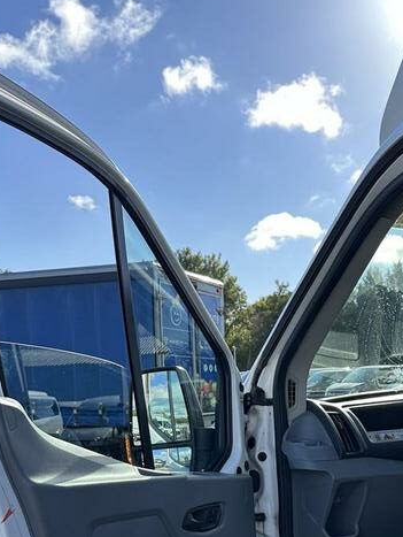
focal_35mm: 46
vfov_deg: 38.5
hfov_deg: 31.1
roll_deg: +1.8
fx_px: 713
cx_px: 295
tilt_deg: -8.1
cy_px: 478
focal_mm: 6.86
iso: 80
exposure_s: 1/1949
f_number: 1.78
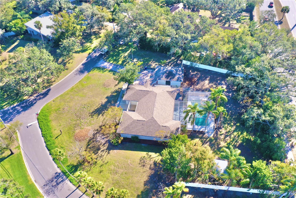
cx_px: 148
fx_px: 230
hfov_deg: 65.5
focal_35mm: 28
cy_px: 99
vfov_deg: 46.4
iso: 100
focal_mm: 10.26
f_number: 5
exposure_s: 1/200
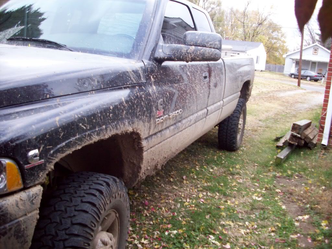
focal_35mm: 37
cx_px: 166
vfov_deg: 38.7
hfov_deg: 50.1
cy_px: 124
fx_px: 355
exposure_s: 1/75.8
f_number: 2.8
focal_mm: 6.2
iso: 80
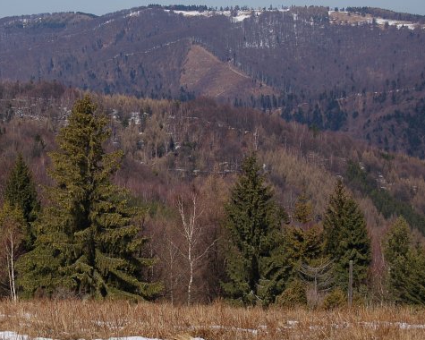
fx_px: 1371
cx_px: 81
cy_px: 180
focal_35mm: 109
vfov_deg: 14.1
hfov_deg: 17.5
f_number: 7.1
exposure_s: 1/800
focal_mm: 46
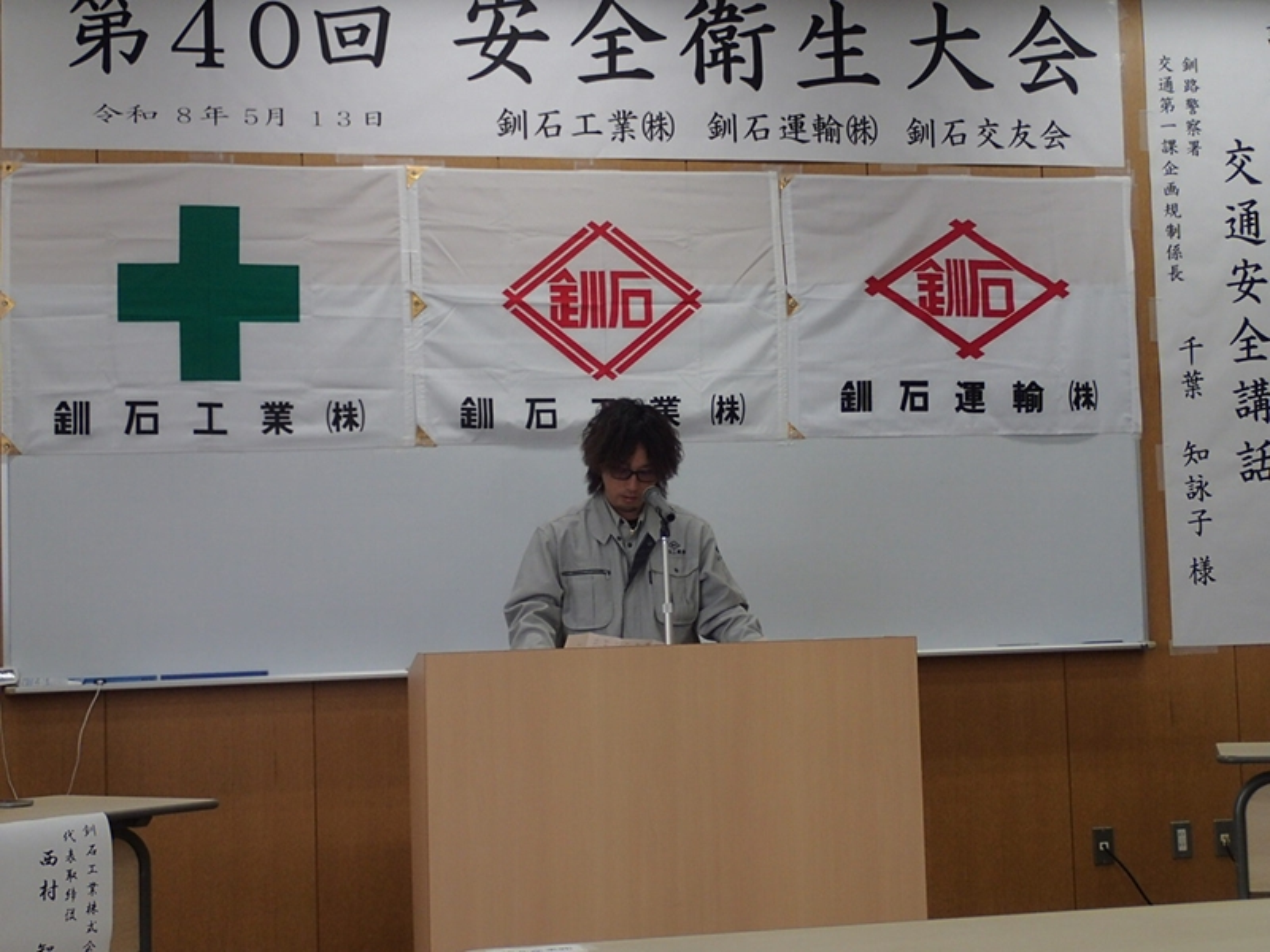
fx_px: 2091
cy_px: 476
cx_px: 635
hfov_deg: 33.8
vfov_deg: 25.7
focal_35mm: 57
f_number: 3.5
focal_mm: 10.29
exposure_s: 1/80
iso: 200
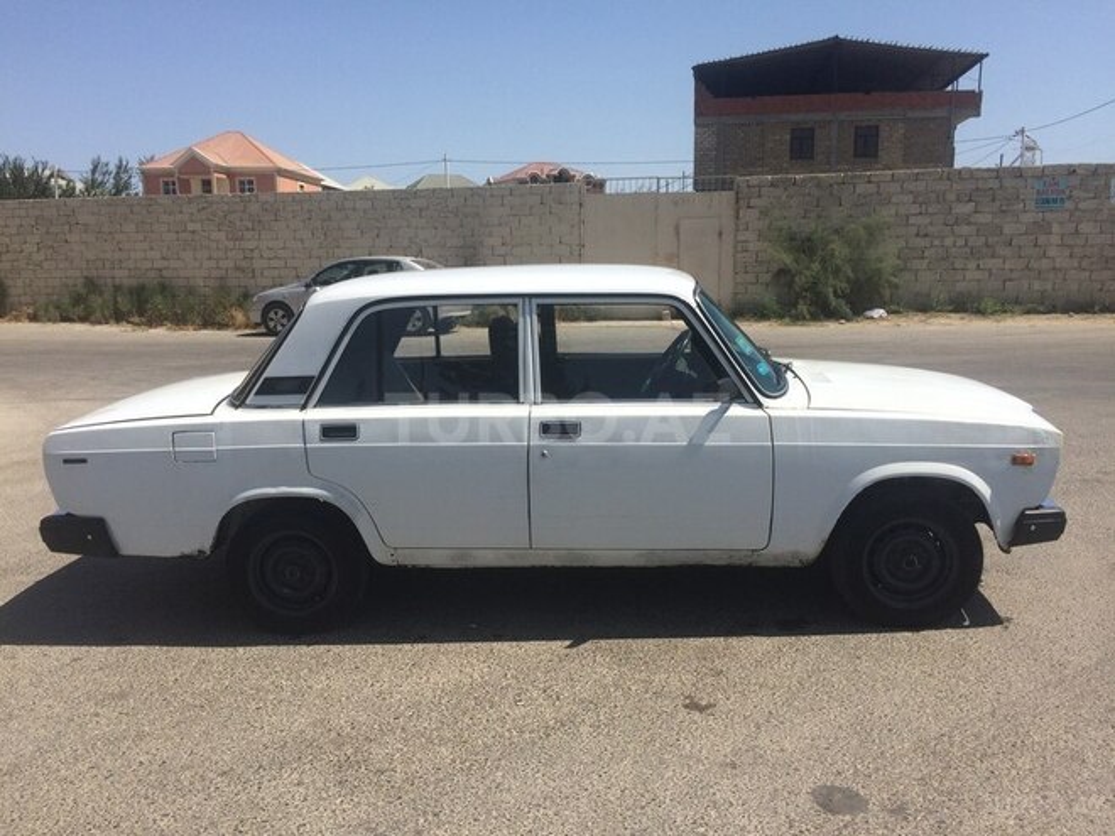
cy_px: 418
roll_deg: -1.0
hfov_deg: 61.7
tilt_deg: -10.6
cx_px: 558
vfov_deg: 48.2
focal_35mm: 29
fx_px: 934
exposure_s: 1/2740
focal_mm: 4.15
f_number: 2.2
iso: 32
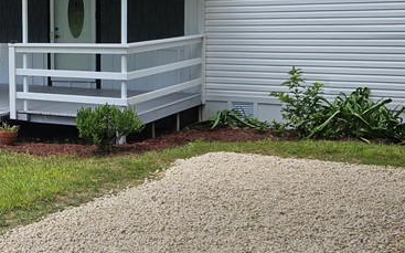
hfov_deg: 28.2
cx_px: -11
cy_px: 75
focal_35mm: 68
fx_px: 750
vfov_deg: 19.0
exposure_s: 1/1024
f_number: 1.8
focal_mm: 5.4
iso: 25
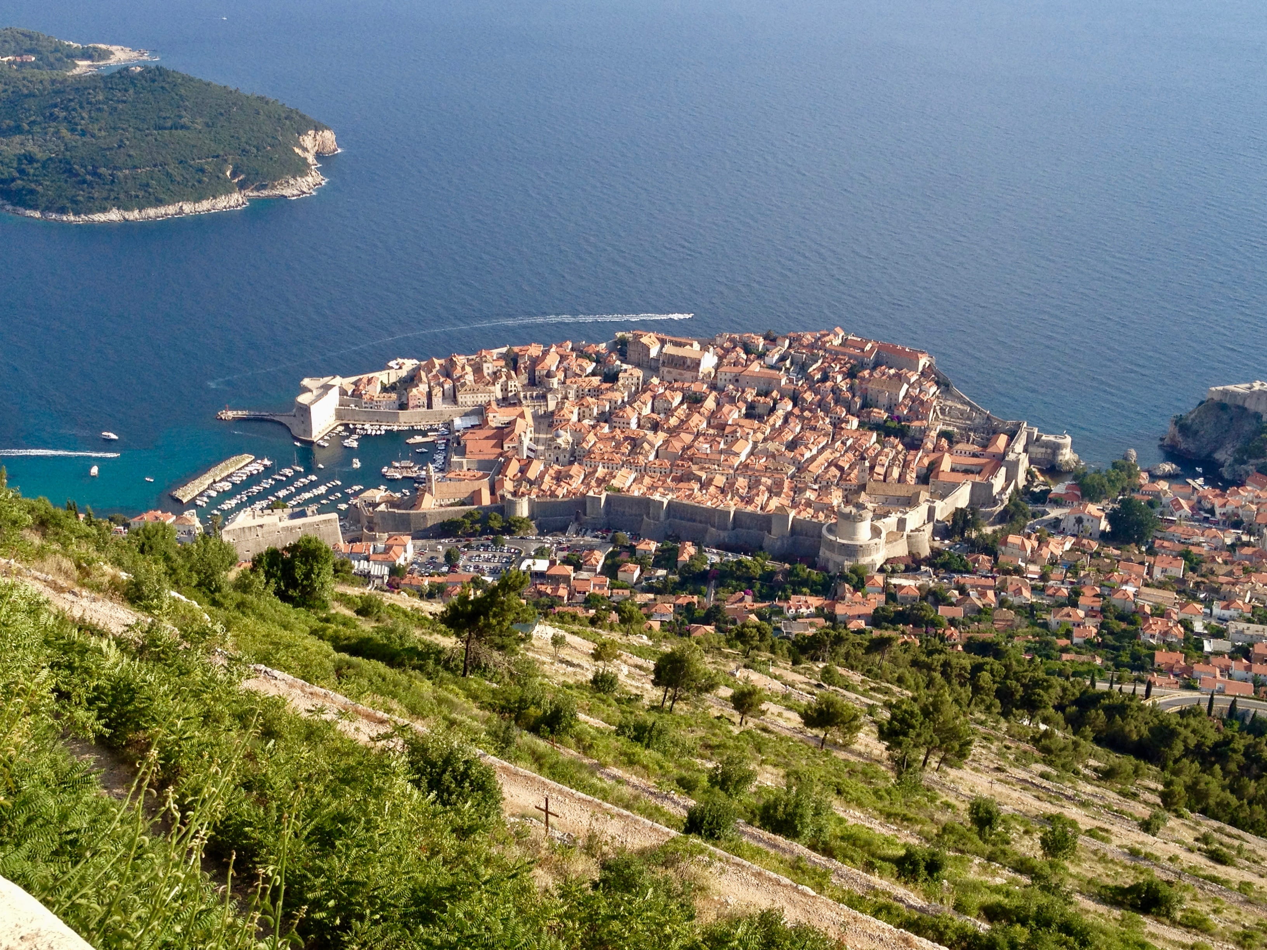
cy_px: 475
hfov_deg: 52.6
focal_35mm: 35
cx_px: 634
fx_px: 1281
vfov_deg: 40.7
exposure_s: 1/951
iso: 50
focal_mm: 4.28
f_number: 2.4
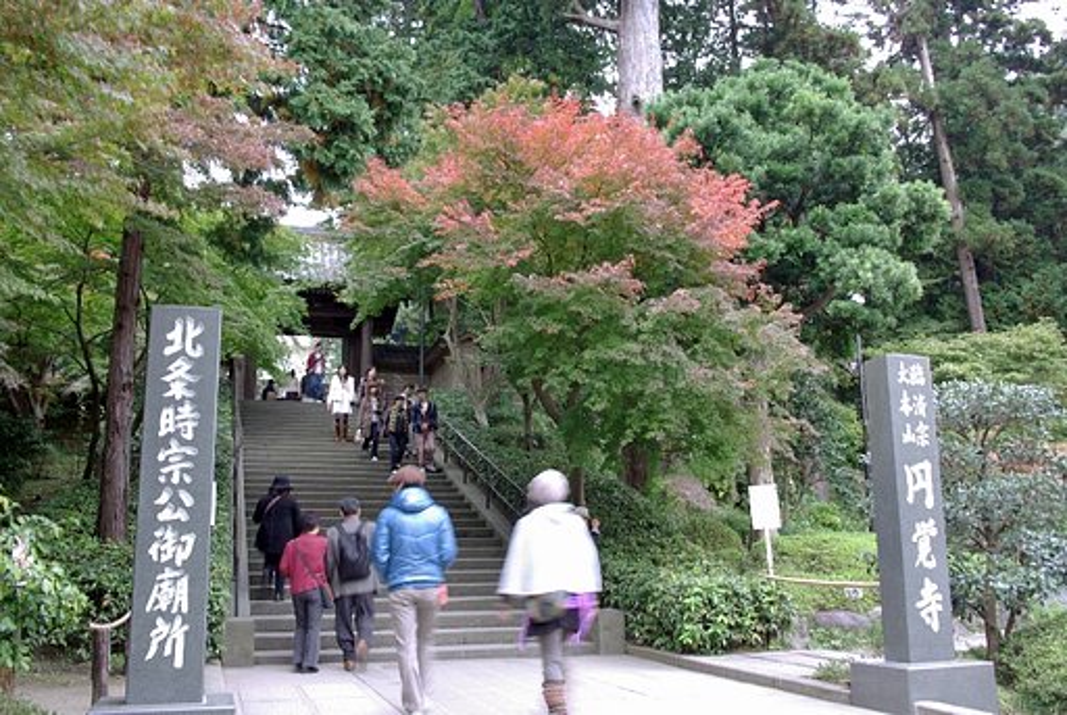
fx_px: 935
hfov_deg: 59.4
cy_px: 358
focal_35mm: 32
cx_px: 534
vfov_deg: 41.8
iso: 400
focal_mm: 21
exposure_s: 1/6
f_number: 13
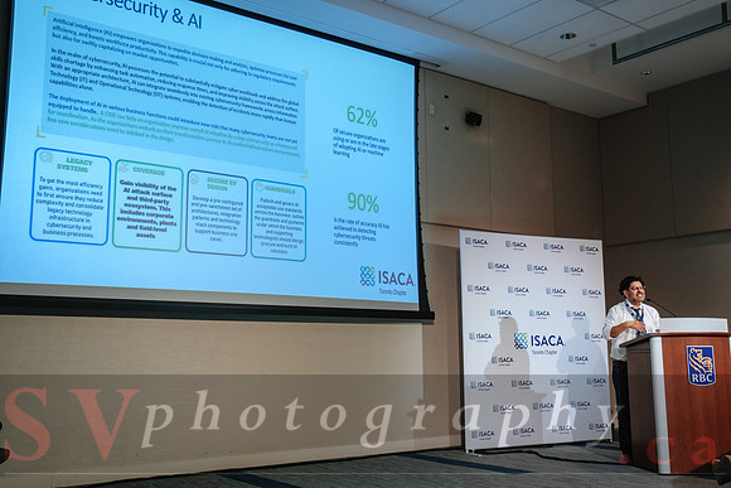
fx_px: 760
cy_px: 244
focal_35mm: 37
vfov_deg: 35.6
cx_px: 366
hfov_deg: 51.4
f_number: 2.8
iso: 1000
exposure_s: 1/60
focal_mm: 24.2
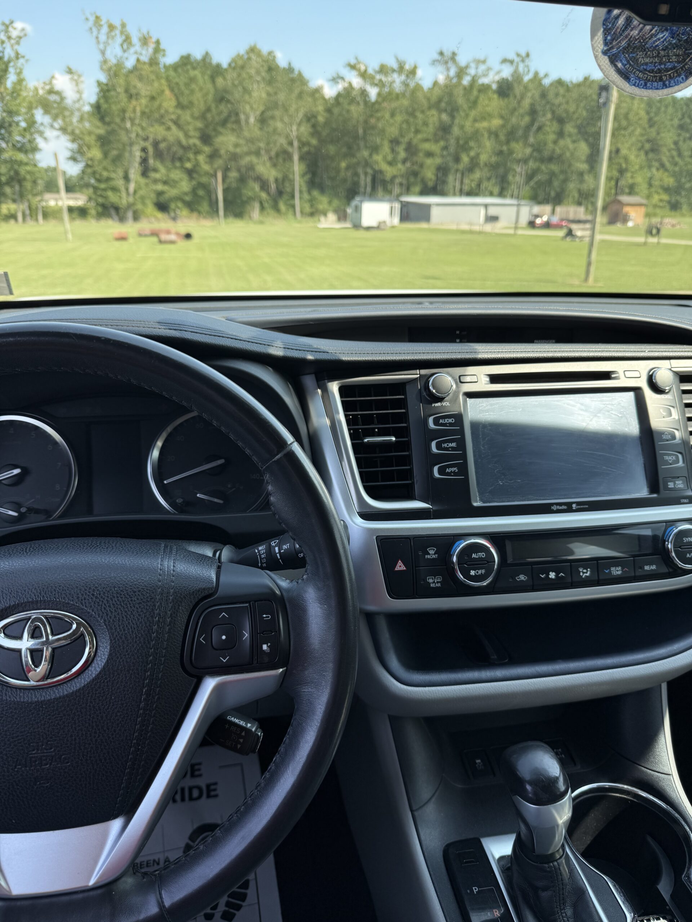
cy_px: 461
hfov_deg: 56.8
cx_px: 346
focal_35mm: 24
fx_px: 640
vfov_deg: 71.6
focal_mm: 6.76
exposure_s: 1/602
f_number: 1.78
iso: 80
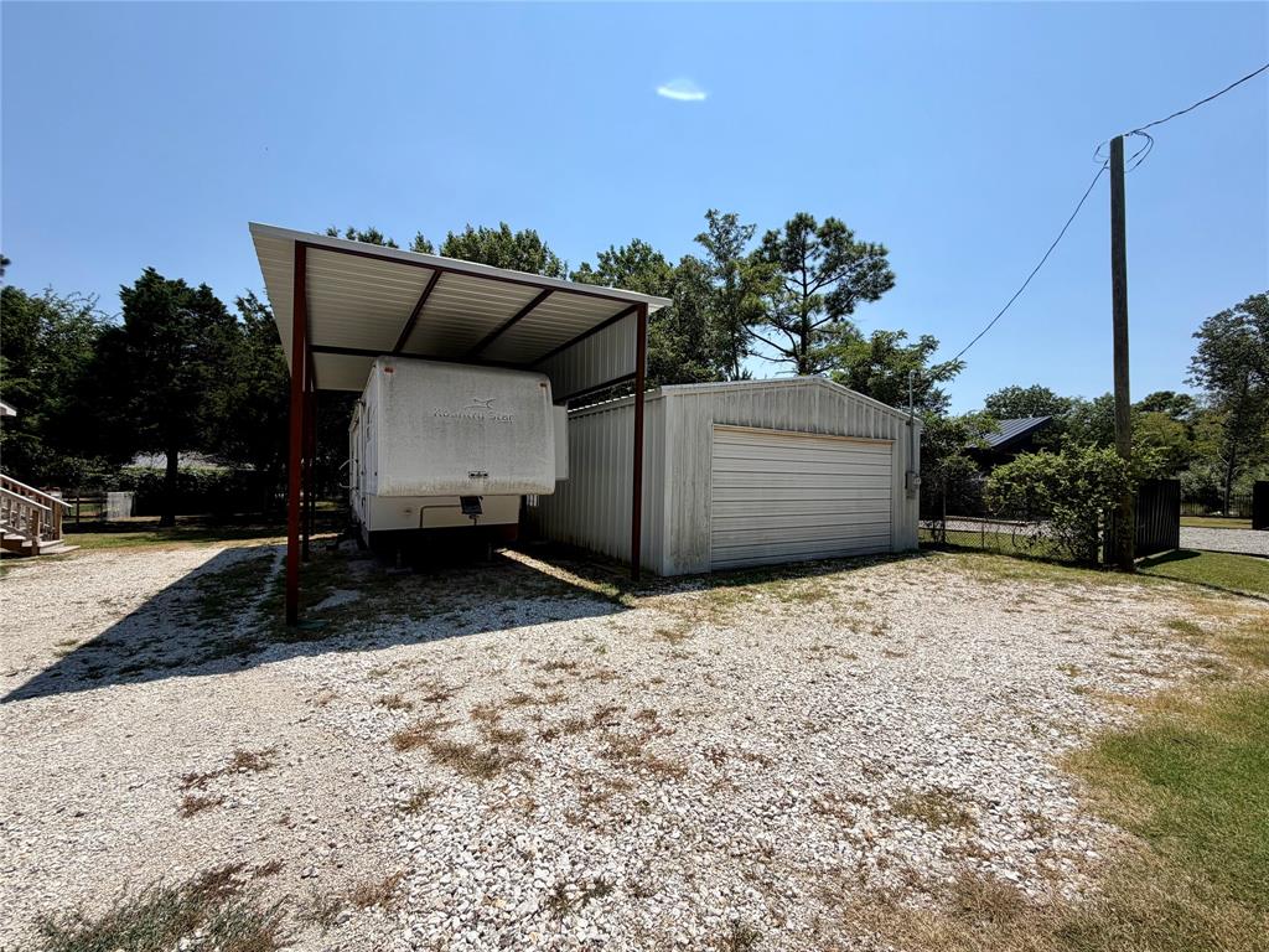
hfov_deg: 102.1
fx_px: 513
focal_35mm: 14
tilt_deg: +1.0
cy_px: 476
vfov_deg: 85.7
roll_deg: -1.4
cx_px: 634
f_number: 2.2
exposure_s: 1/1125
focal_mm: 2.22
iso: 20
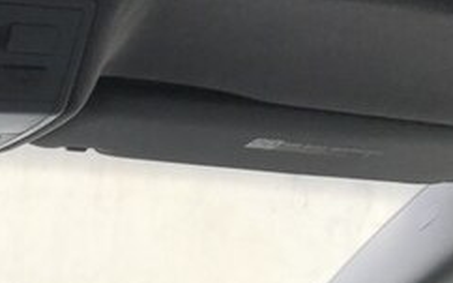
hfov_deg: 23.5
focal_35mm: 81
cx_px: -77
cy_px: 400
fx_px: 1000
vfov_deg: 15.1
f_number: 1.8
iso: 32
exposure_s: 1/100
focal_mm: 3.99
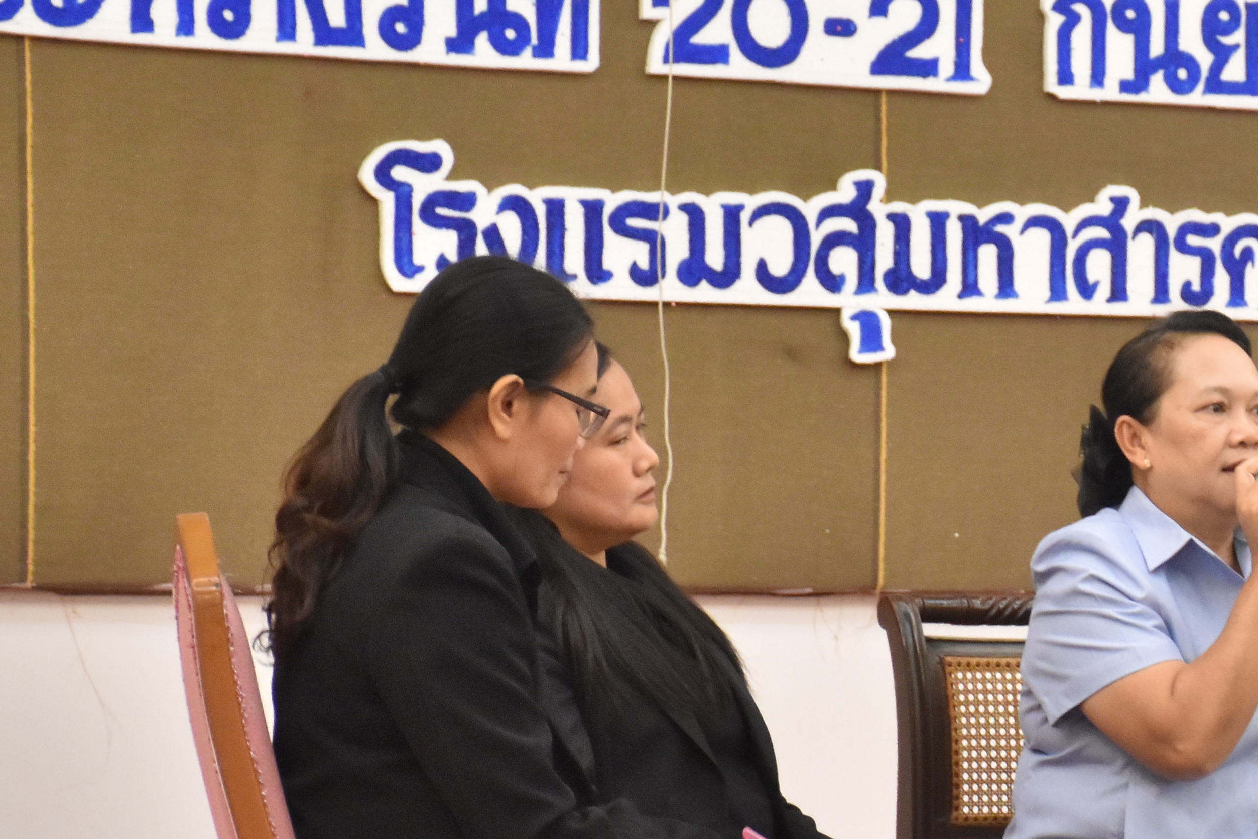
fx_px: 8282
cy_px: 694
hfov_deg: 8.6
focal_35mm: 237
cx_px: 1474
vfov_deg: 5.8
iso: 2000
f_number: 5
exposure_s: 1/60
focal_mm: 66
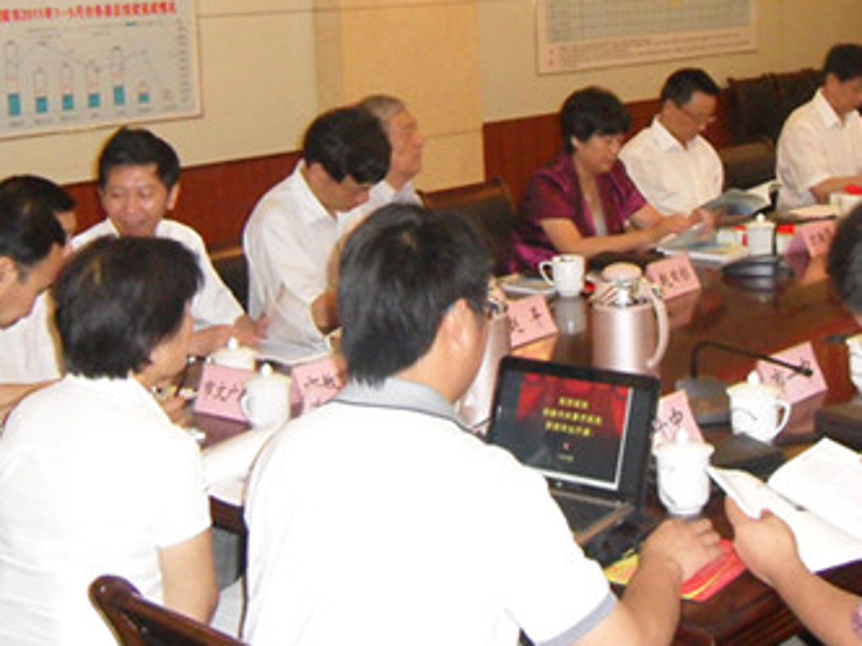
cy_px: 84
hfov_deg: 32.7
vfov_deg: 24.2
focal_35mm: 59
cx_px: 475
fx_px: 1469
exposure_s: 1/45
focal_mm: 5
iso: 480
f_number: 3.4
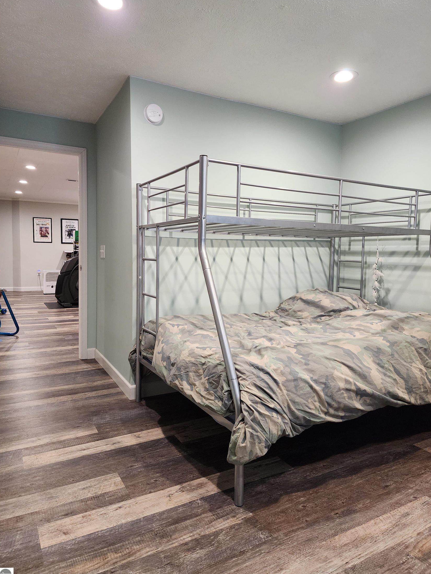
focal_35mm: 24
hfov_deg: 56.8
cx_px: 221
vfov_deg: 71.6
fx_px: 398
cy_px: 284
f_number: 1.8
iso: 500
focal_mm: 6.4
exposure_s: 1/120
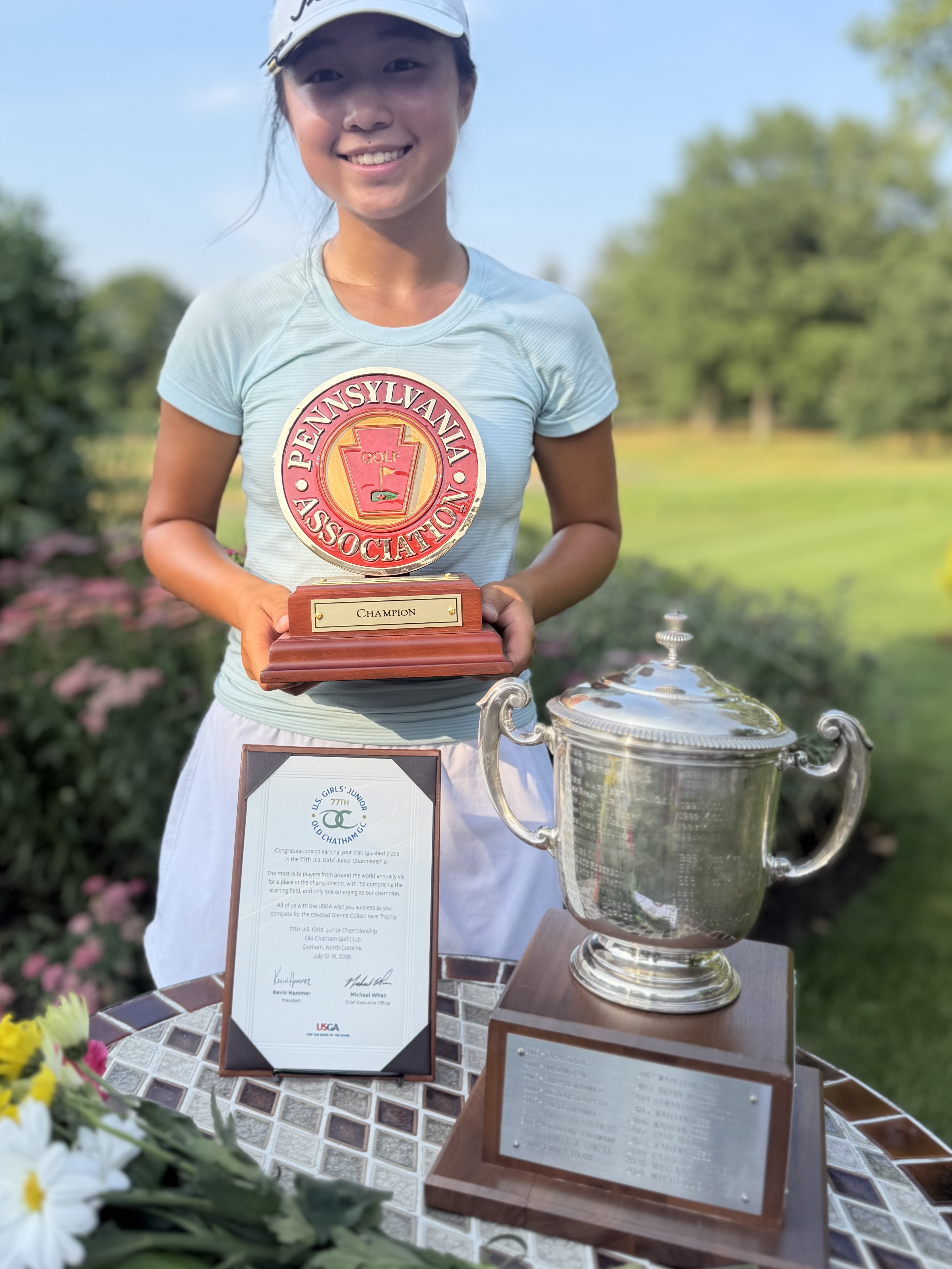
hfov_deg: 45.3
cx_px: 412
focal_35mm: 31
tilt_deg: -7.6
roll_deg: +0.8
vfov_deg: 58.0
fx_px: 1137
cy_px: 532
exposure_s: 1/1901
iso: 80
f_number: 1.78
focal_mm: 6.76
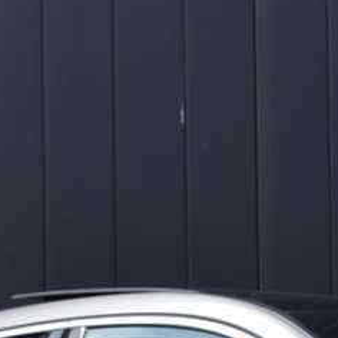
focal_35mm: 220
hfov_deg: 7.8
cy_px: 513
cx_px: 537
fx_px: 2425
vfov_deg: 7.8
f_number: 8
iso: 200
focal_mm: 29
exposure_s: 1/250
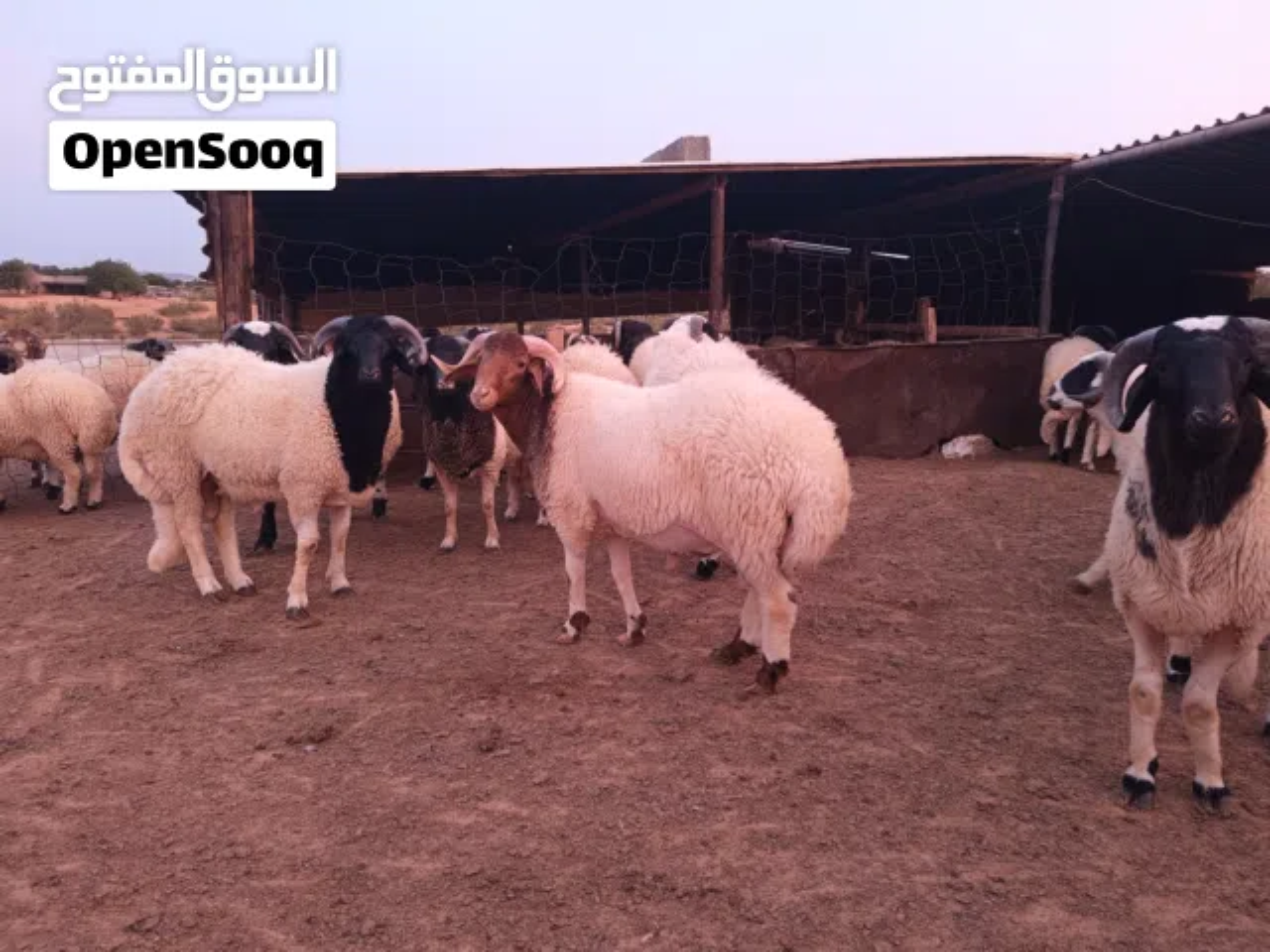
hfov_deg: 73.9
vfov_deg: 58.9
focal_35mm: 23
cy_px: 476
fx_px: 844
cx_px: 635
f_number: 1.69
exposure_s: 1/40
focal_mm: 6.06
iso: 800
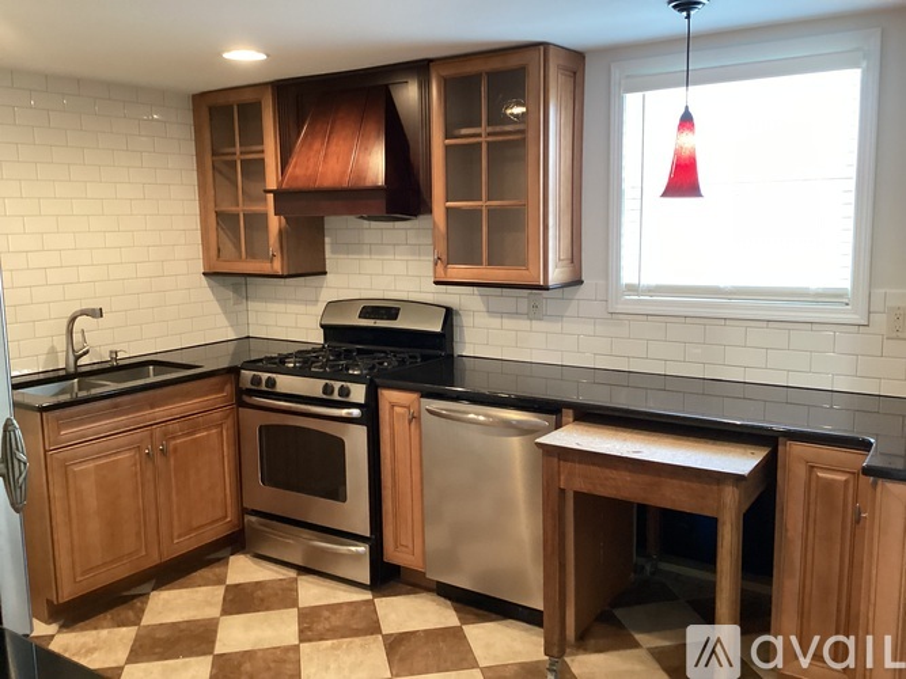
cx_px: 453
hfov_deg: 58.4
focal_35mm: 31
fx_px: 811
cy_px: 340
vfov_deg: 45.4
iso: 250
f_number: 2.4
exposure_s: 1/50
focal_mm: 3.3
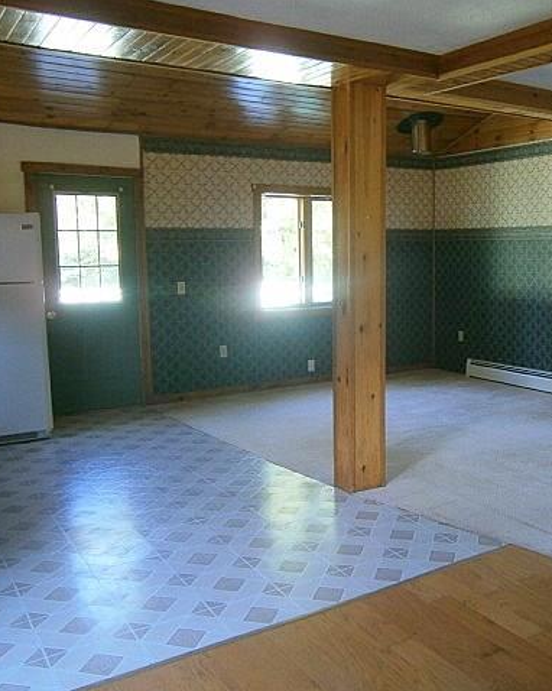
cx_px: 377
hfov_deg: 42.6
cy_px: 346
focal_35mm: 34
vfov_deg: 52.9
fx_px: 695
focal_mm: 4.7
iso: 125
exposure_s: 1/20
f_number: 2.8
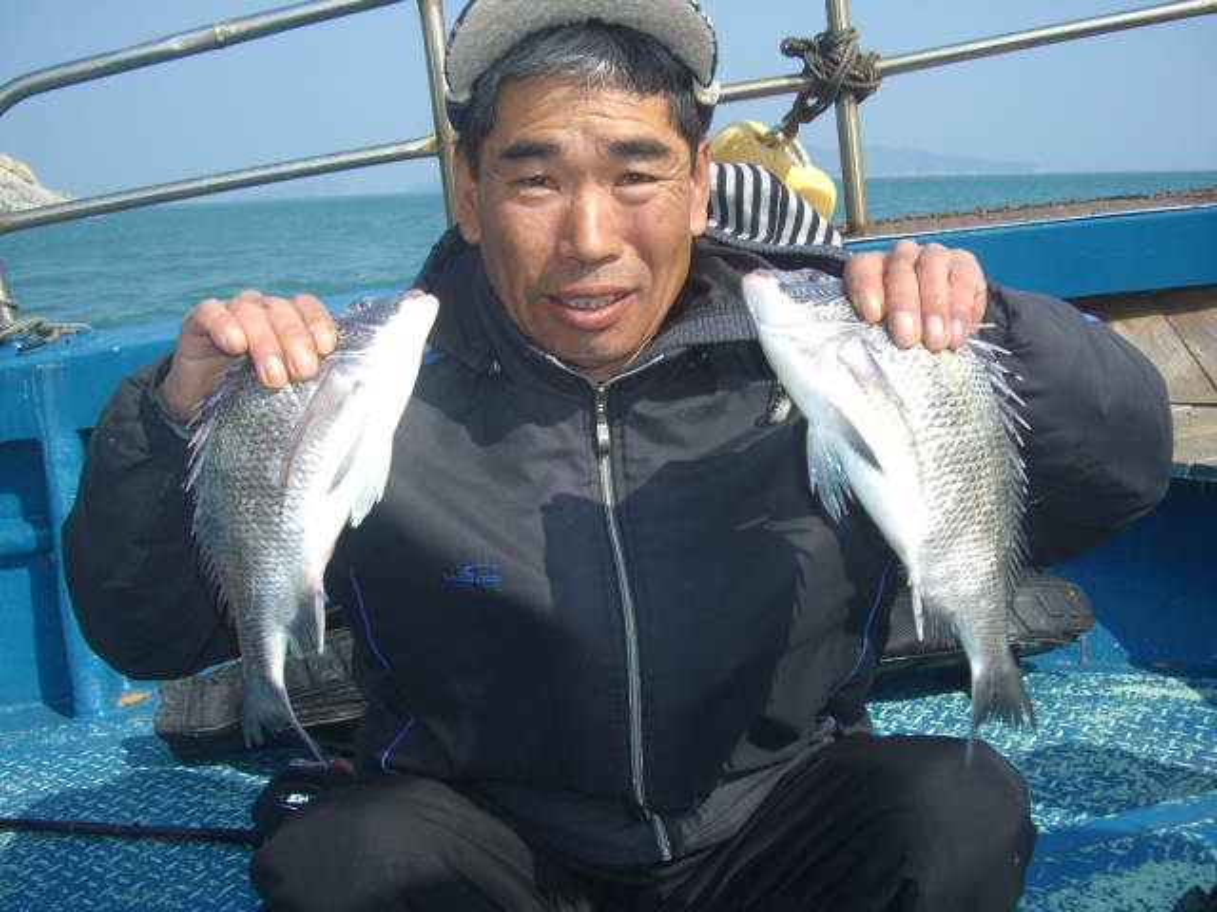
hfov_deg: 49.0
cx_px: 608
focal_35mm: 38
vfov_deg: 37.7
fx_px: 1336
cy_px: 456
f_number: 5.6
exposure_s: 1/250
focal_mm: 7.9
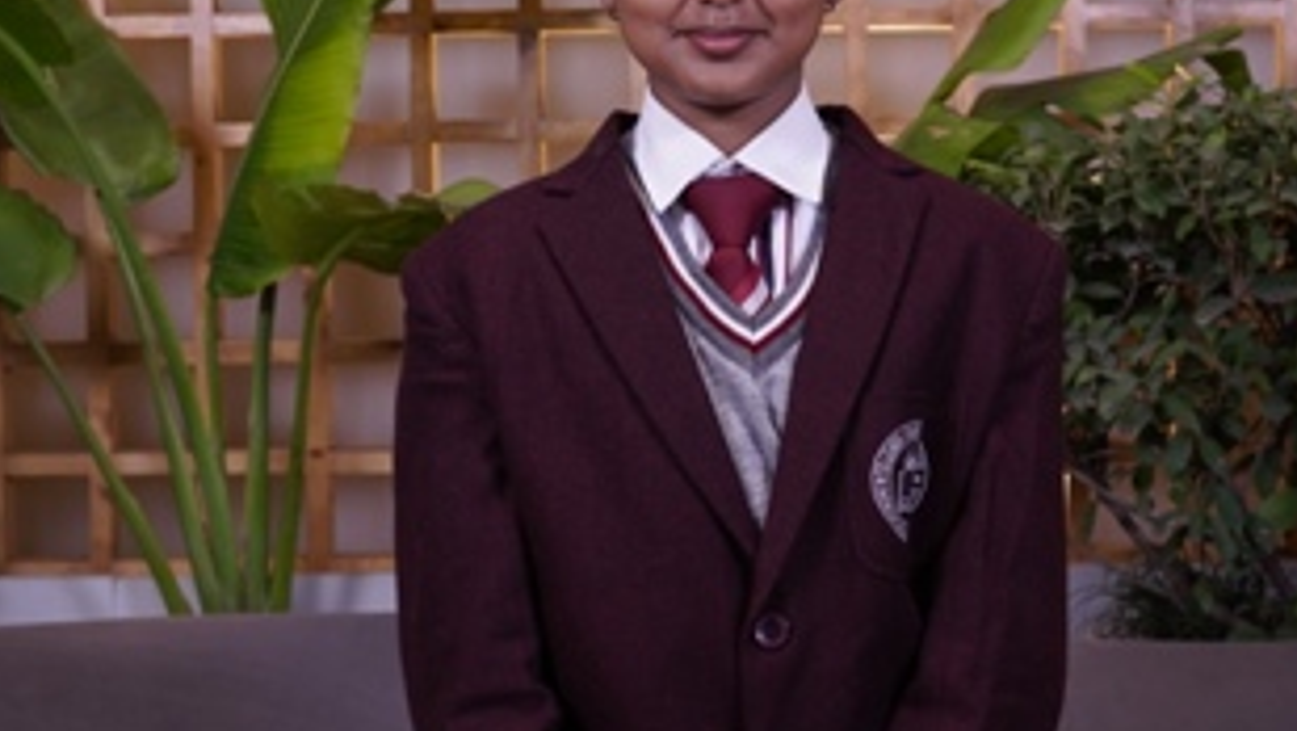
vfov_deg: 16.5
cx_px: 772
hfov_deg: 28.9
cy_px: 208
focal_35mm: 73
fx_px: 2511
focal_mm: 32
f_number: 5
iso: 500
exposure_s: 1/125
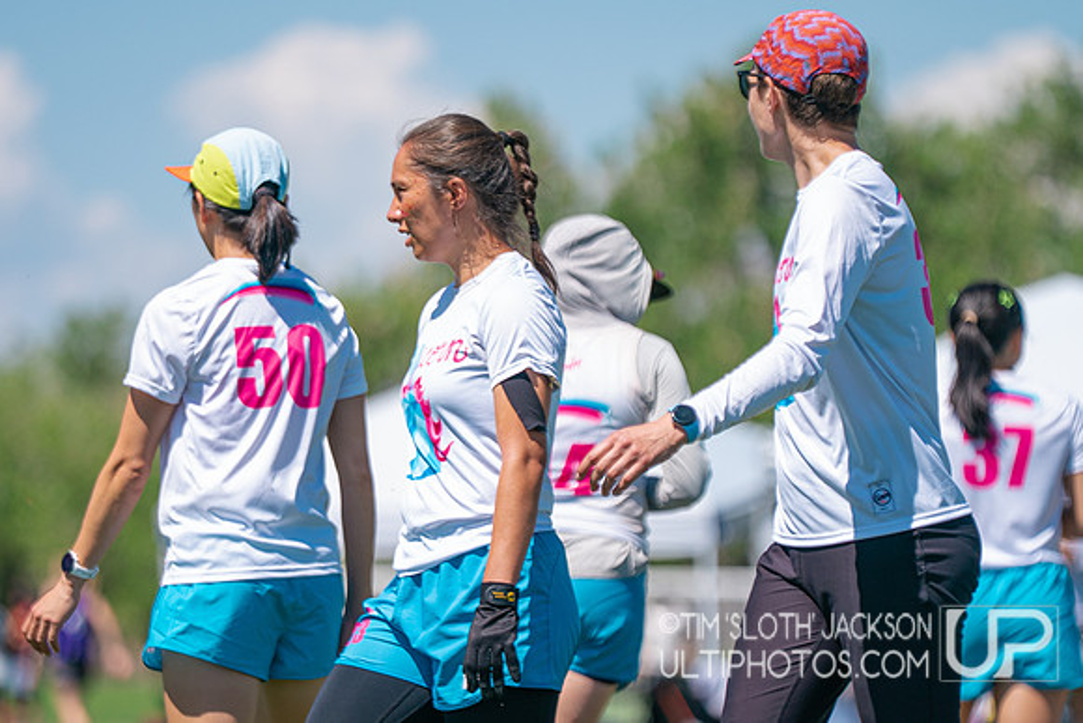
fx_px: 9647
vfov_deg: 4.3
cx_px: 494
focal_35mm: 321
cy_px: 423
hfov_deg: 6.4
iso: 200
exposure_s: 1/3200
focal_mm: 200
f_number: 2.8
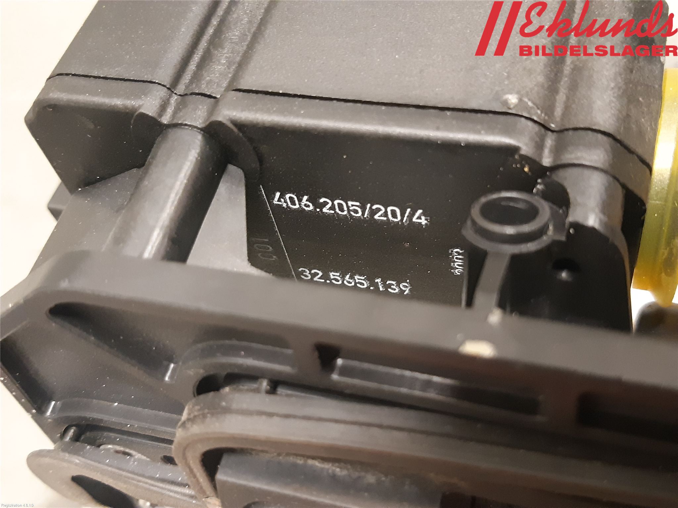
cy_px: 254
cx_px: 339
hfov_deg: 67.3
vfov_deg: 53.1
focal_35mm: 26
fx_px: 509
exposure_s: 1/25
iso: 500
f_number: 1.7
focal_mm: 3.93
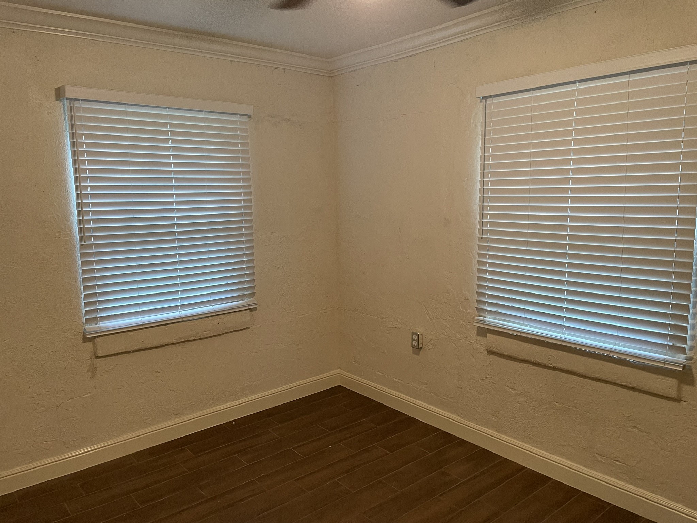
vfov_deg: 53.1
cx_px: 348
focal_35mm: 26
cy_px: 262
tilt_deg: -6.8
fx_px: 524
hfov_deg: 67.3
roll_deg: +0.9
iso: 400
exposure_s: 1/60
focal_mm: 4.2
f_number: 1.6
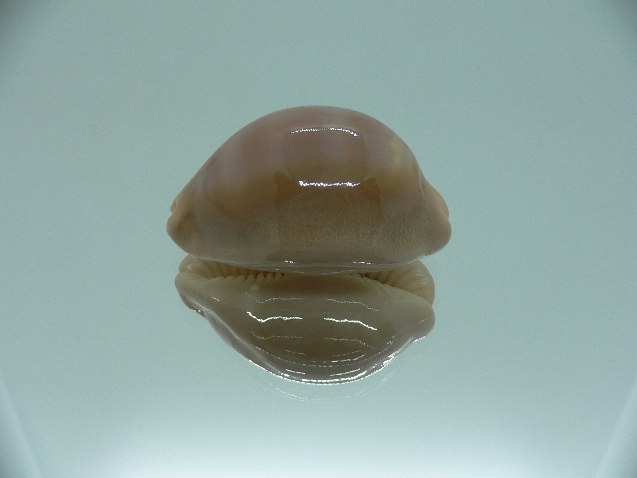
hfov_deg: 52.6
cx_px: 318
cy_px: 239
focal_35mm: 35
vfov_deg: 40.7
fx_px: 644
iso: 80
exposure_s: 1/60
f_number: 2.8
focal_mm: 4.6
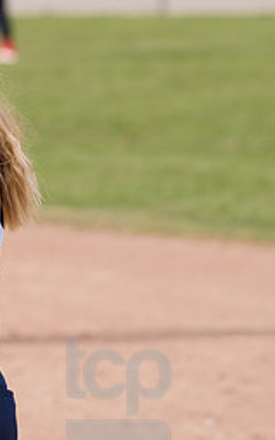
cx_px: -126
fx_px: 5570
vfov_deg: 4.5
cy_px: 155
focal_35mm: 465
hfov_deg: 2.8
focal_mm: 200
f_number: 5.6
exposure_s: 1/1600
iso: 400
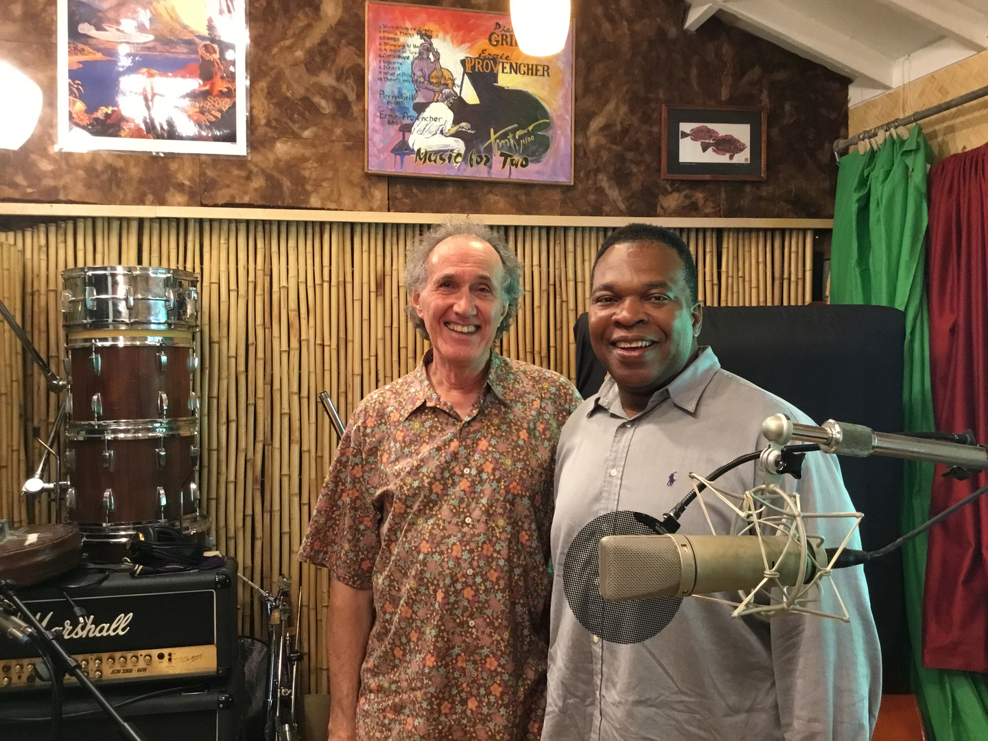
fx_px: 885
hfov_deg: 58.4
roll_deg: +0.1
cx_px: 494
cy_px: 370
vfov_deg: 45.4
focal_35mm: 31
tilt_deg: -0.6
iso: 160
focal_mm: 3.3
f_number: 2.4
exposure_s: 1/30
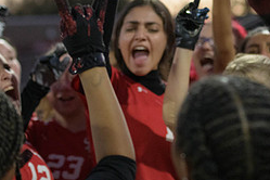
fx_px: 1222
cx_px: 190
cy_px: 16
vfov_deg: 8.4
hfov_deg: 12.6
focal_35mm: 163
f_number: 2.8
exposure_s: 1/640
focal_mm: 70
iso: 4500
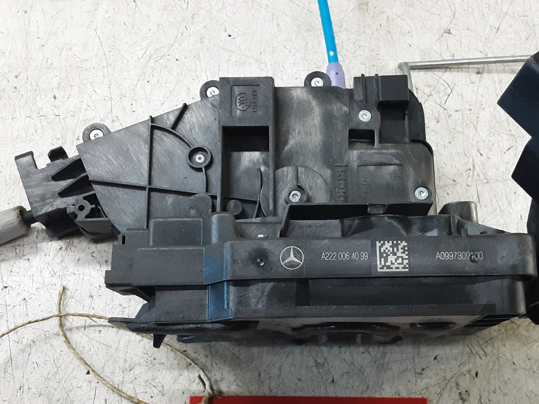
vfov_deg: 36.3
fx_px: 607
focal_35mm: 39
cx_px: 297
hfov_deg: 47.8
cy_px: 281
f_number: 1.9
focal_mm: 2.91
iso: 200
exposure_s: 1/50
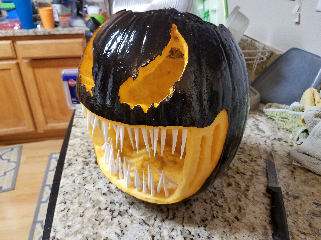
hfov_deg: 67.3
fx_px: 241
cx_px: 160
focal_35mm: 26
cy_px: 120
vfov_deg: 53.1
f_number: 1.7
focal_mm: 4.2
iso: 160
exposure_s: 1/24
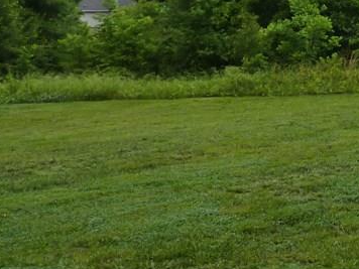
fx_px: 747
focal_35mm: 72
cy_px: 31
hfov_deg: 24.5
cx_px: 429
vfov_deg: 20.1
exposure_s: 1/80
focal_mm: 4.1
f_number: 3.3
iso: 125
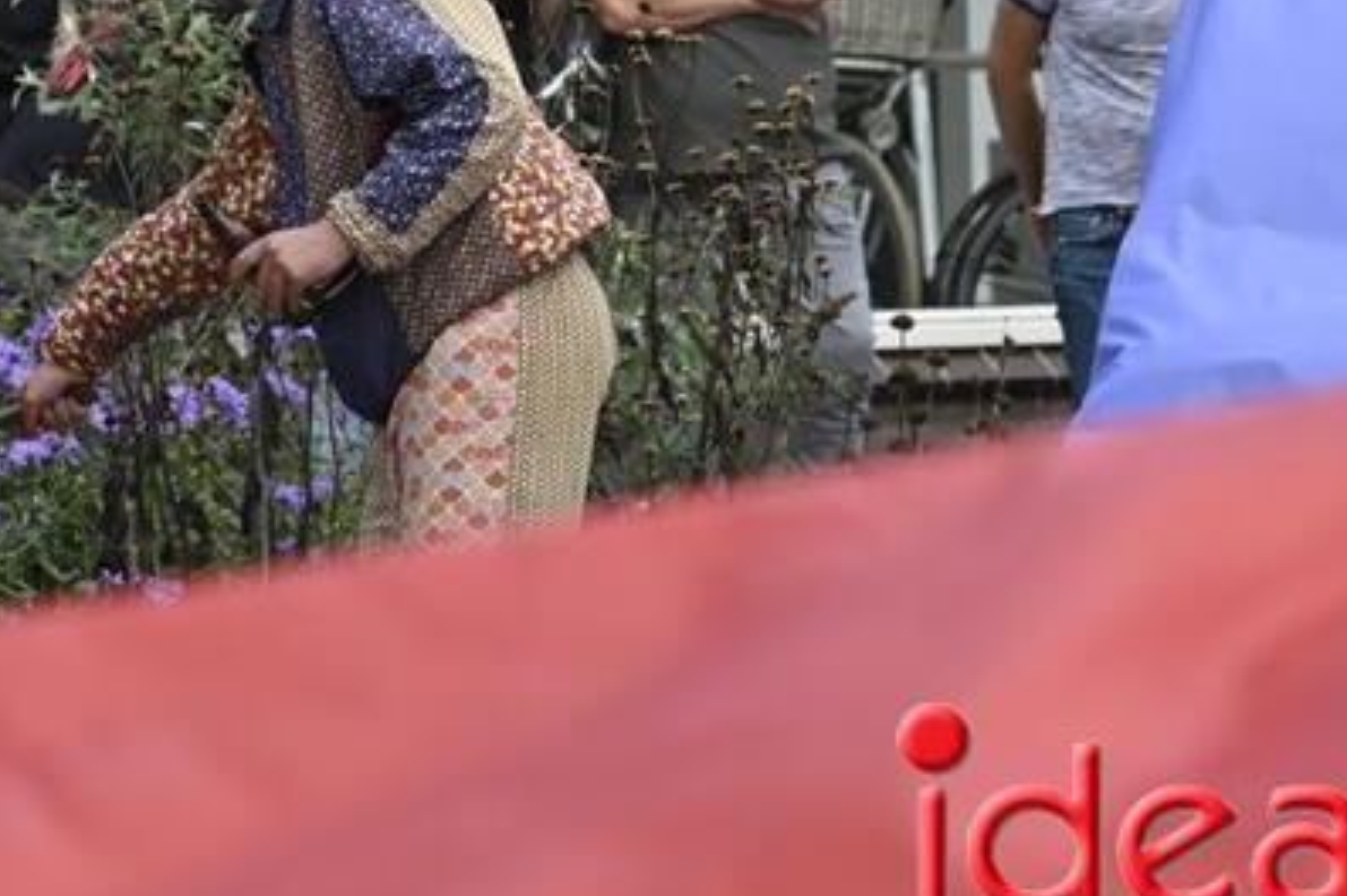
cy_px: -36
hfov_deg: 4.7
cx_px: 27
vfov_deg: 3.1
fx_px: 16337
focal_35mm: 437
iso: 320
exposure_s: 1/640
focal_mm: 175
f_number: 4.8
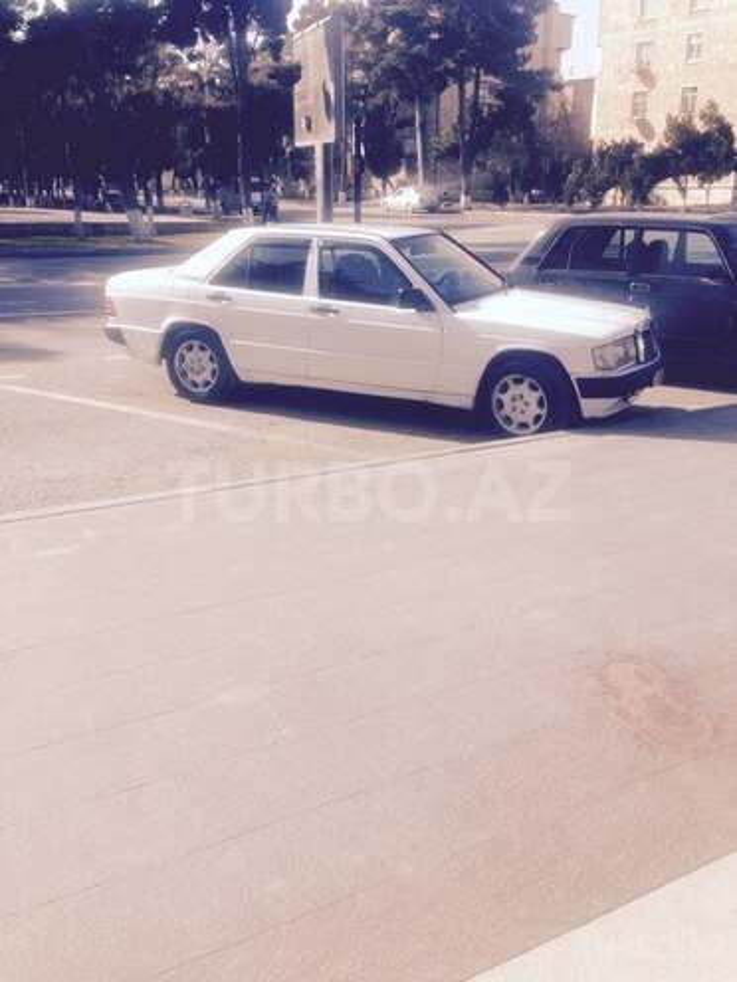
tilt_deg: -17.1
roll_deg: +0.9
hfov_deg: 42.9
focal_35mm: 33
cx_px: 368
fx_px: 937
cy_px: 491
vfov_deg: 55.4
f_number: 2.4
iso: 50
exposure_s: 1/1085
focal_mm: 4.12
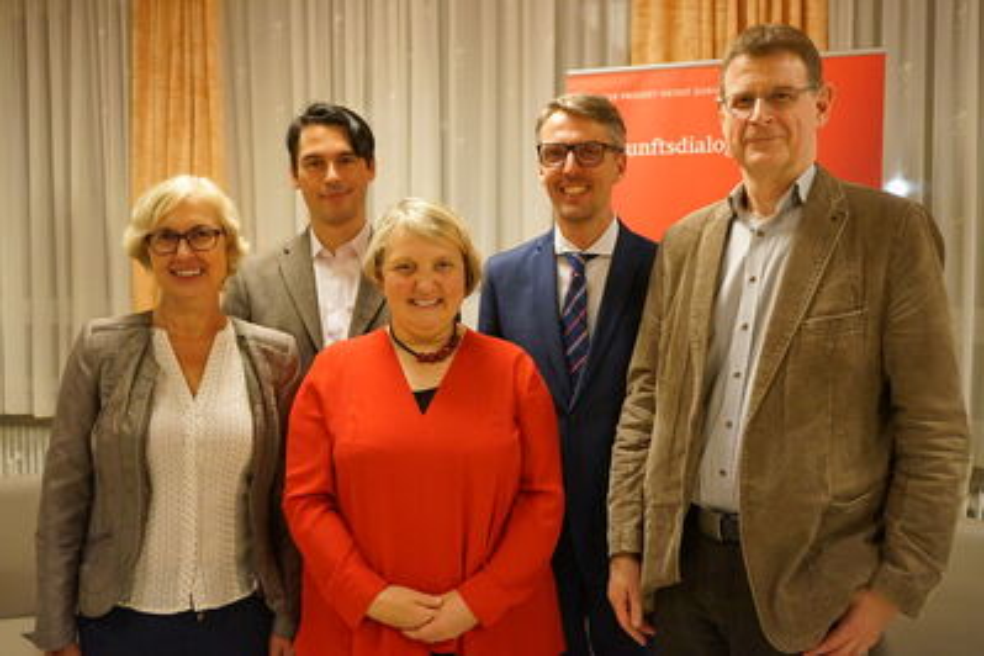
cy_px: 328
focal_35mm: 36
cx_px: 492
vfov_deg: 36.9
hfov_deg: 53.1
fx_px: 984
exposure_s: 1/160
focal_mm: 36
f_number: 4
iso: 4000
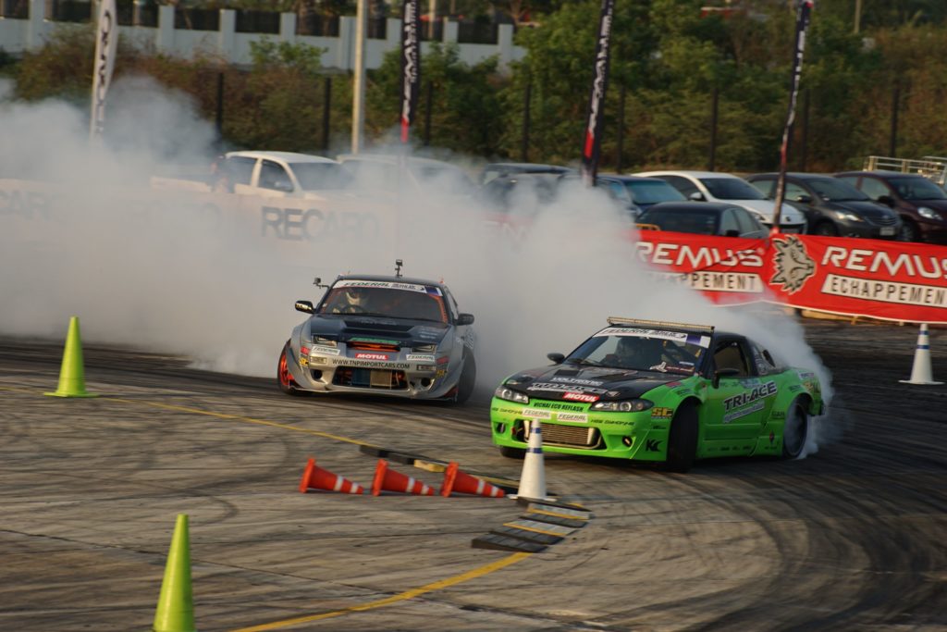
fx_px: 5525
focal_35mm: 210
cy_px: 316
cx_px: 474
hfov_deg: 9.8
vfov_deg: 6.5
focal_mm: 210
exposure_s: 1/200
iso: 200
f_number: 8
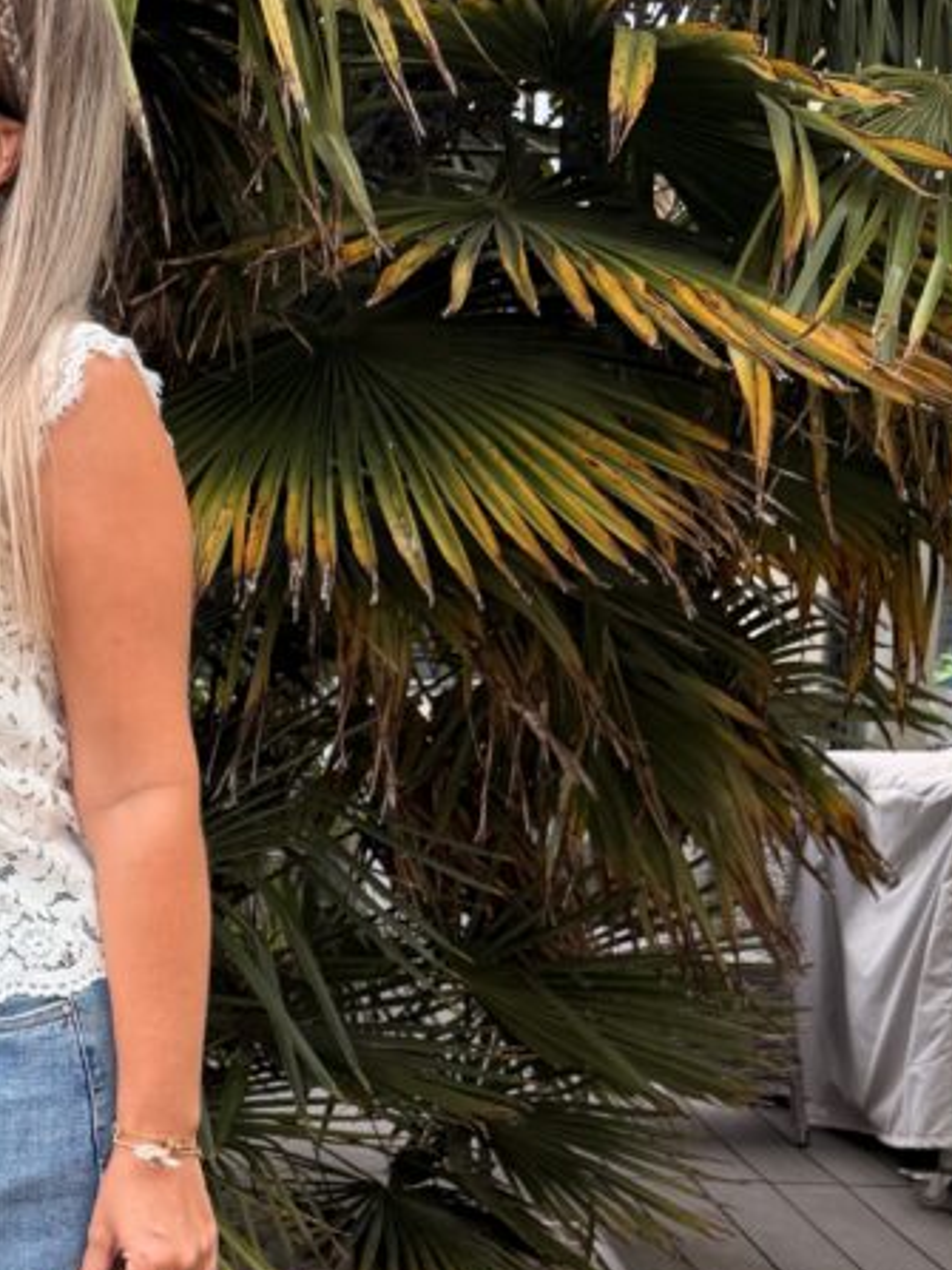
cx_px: -97
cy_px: 994
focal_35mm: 55
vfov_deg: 34.0
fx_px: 2018
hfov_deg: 24.7
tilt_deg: -10.0
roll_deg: -0.3
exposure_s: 1/301
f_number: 1.78
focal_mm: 6.76
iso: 80
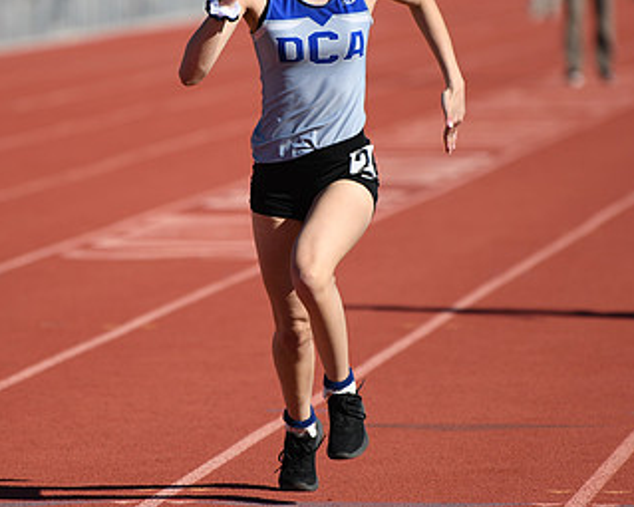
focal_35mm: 341
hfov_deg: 5.7
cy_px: 160
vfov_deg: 4.5
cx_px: 413
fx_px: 6397
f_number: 2.8
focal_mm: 200
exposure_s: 1/3200
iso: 100
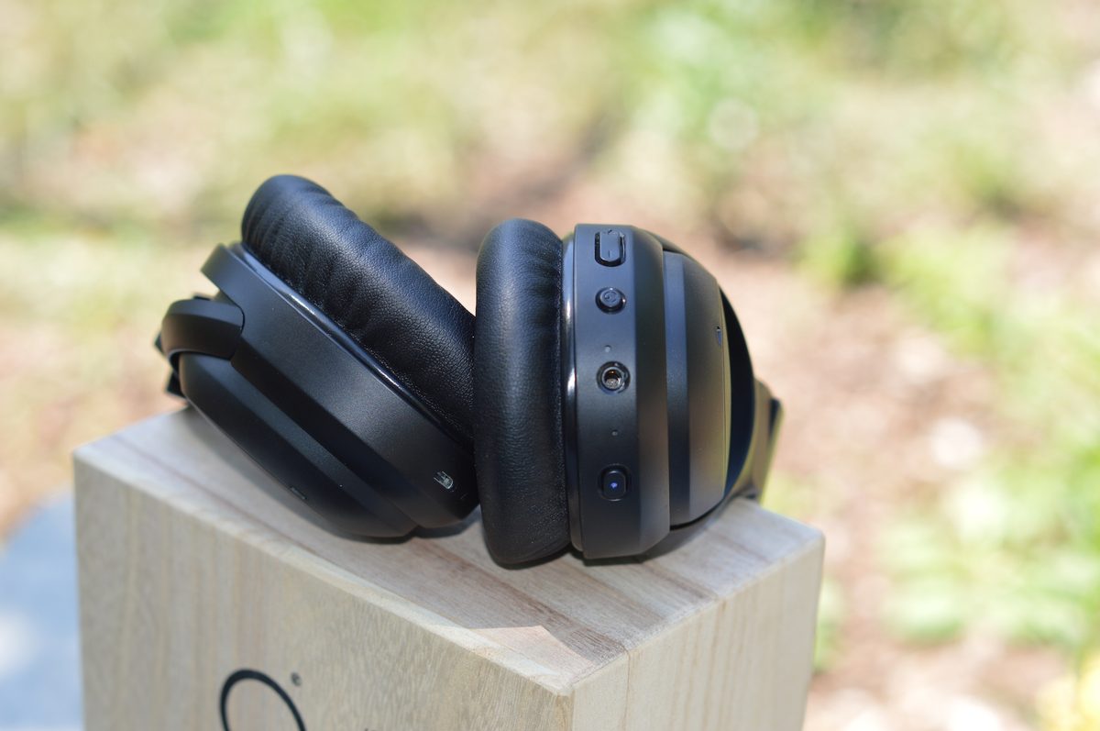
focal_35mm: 75
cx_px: 550
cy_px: 366
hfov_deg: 27.0
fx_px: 2289
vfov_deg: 18.1
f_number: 4
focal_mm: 50
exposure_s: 1/200
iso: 100
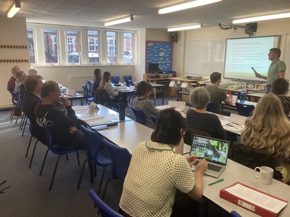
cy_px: 108
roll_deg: -0.4
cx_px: 145
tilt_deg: -13.4
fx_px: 235
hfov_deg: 63.4
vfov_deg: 49.7
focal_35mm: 28
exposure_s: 1/100
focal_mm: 3.99
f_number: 1.8
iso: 50
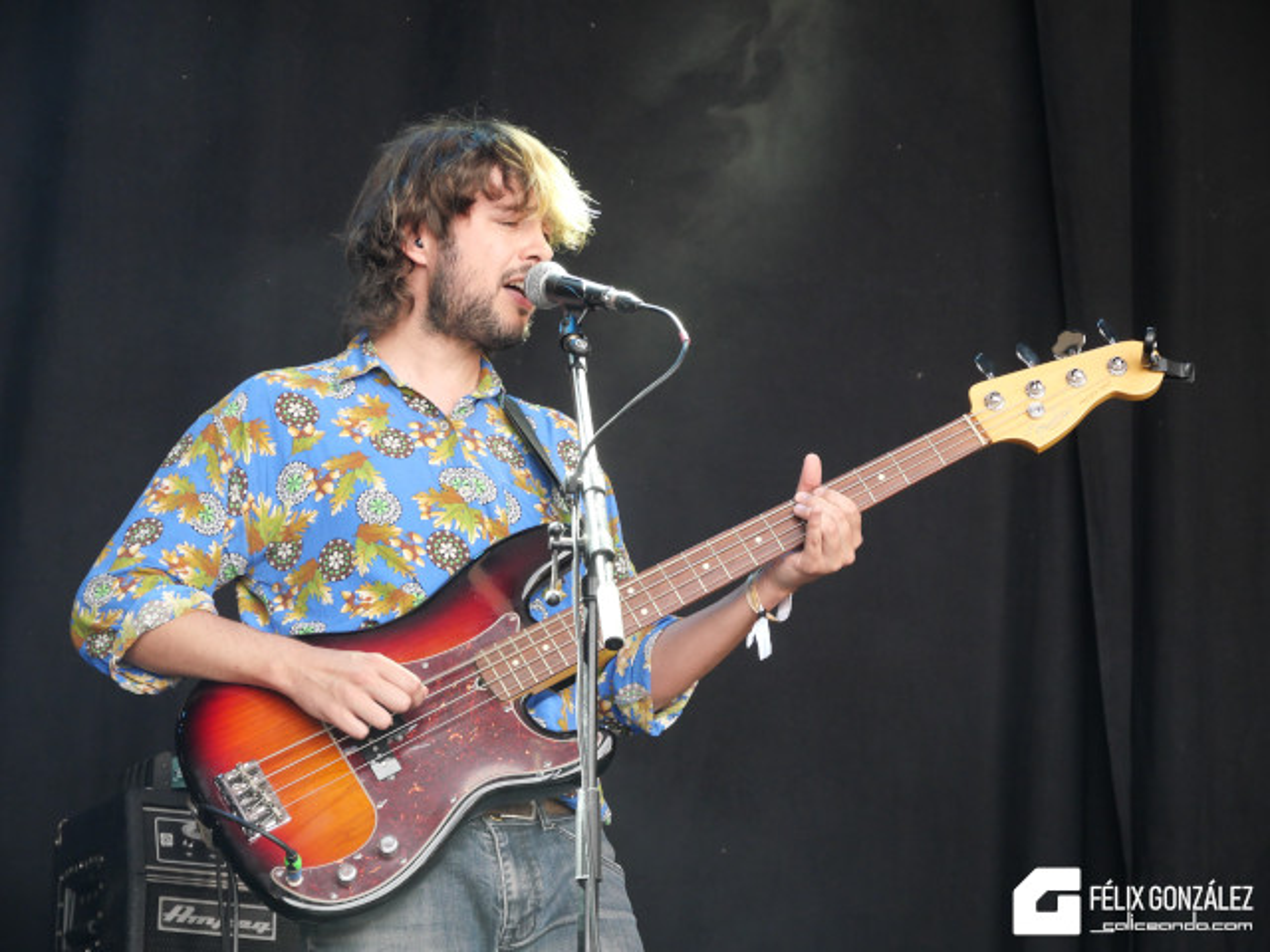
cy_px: 476
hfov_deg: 16.4
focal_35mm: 120
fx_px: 4403
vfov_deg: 12.3
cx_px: 635
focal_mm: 60
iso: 800
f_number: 5.6
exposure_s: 1/125
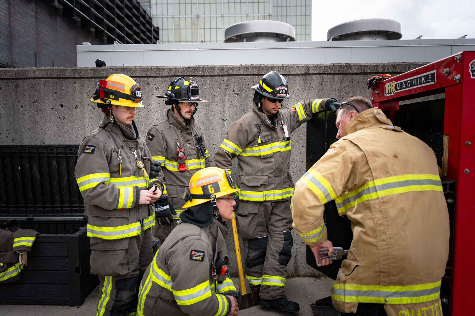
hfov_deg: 62.6
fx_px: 391
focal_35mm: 30
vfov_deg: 44.1
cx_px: 238
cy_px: 158
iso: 200
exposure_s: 1/1250
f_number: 2.8
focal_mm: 28.9
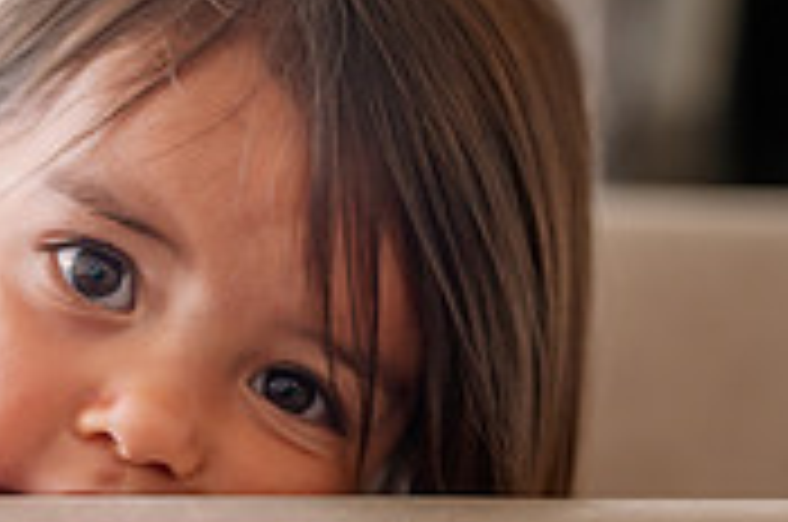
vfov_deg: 8.2
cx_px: 212
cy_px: 351
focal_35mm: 166
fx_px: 3627
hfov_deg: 12.4
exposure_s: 1/320
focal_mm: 50
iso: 800
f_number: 2.2
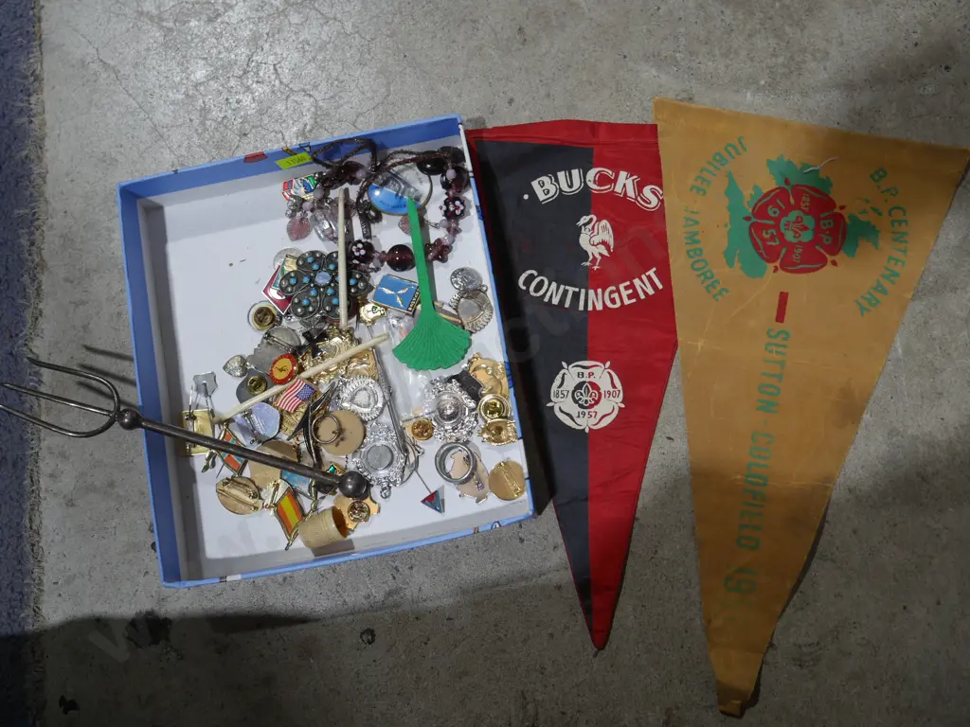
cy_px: 364
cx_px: 485
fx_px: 1009
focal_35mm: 36
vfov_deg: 39.7
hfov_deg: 51.4
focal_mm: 18
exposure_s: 1/80
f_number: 4
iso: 200
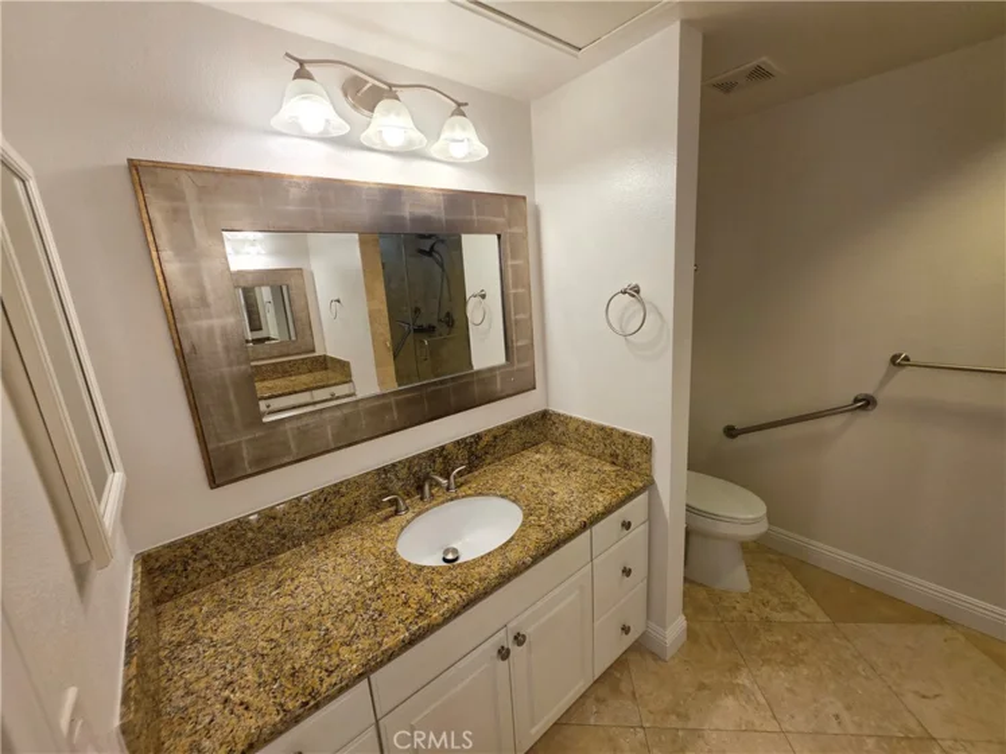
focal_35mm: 13
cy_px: 377
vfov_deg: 89.9
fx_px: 378
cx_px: 503
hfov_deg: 106.2
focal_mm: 2.2
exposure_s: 1/120
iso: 64
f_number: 1.9
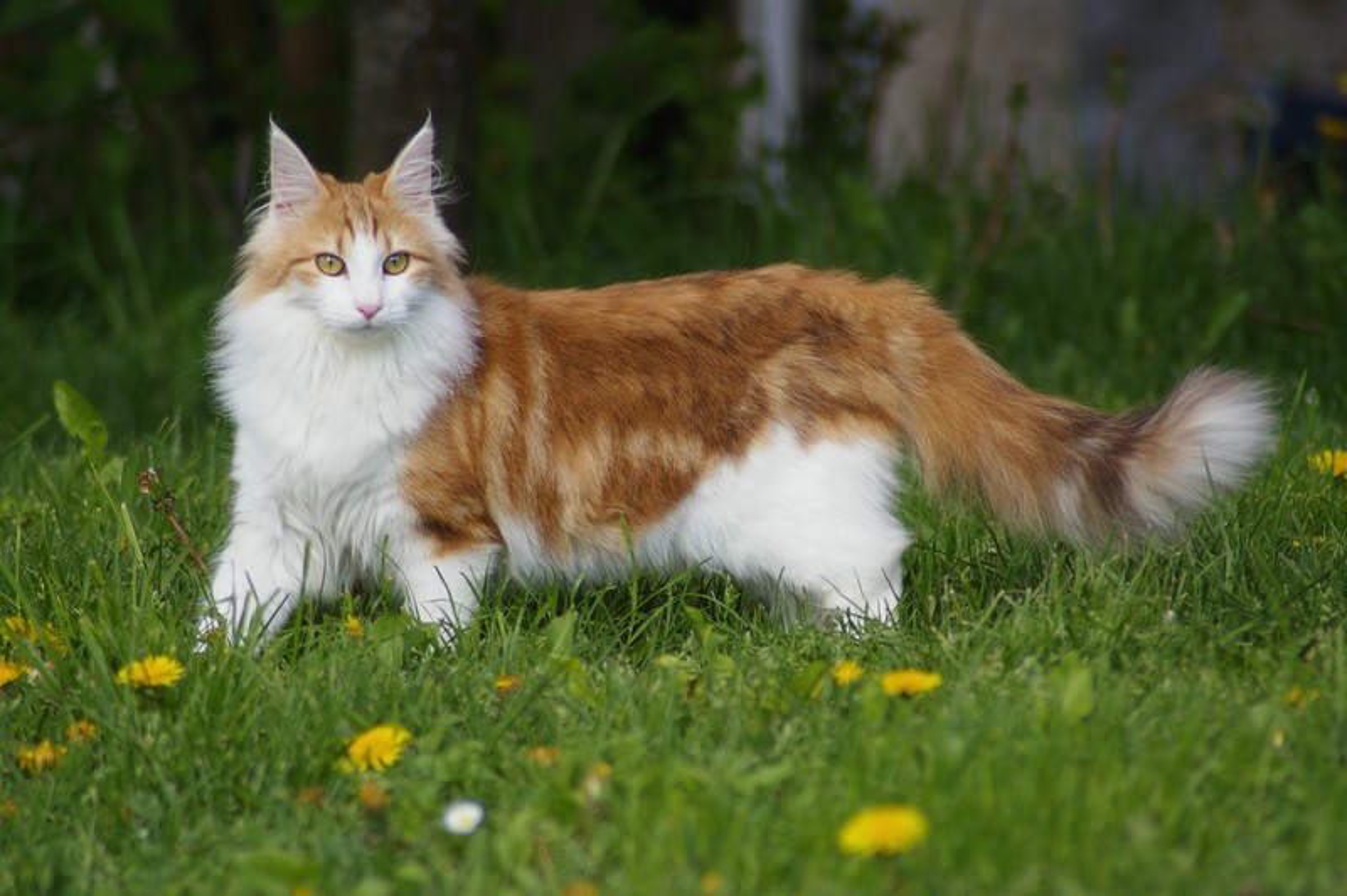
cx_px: 674
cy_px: 448
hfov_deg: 6.2
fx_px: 12337
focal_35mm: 330
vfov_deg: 4.2
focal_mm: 220
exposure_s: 1/350
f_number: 5.6
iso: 400
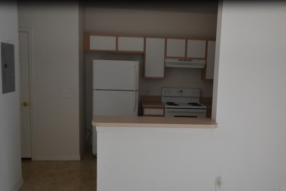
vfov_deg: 36.9
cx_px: 164
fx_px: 286
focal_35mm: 36
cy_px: 103
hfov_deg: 52.9
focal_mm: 18
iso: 500
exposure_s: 1/60
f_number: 3.5
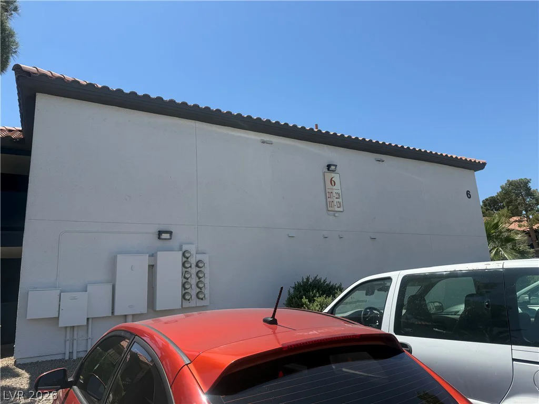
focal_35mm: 24
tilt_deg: +12.7
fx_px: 374
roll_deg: +4.2
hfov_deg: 71.6
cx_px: 270
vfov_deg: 56.8
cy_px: 202
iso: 80
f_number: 1.78
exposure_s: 1/3953
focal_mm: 6.76
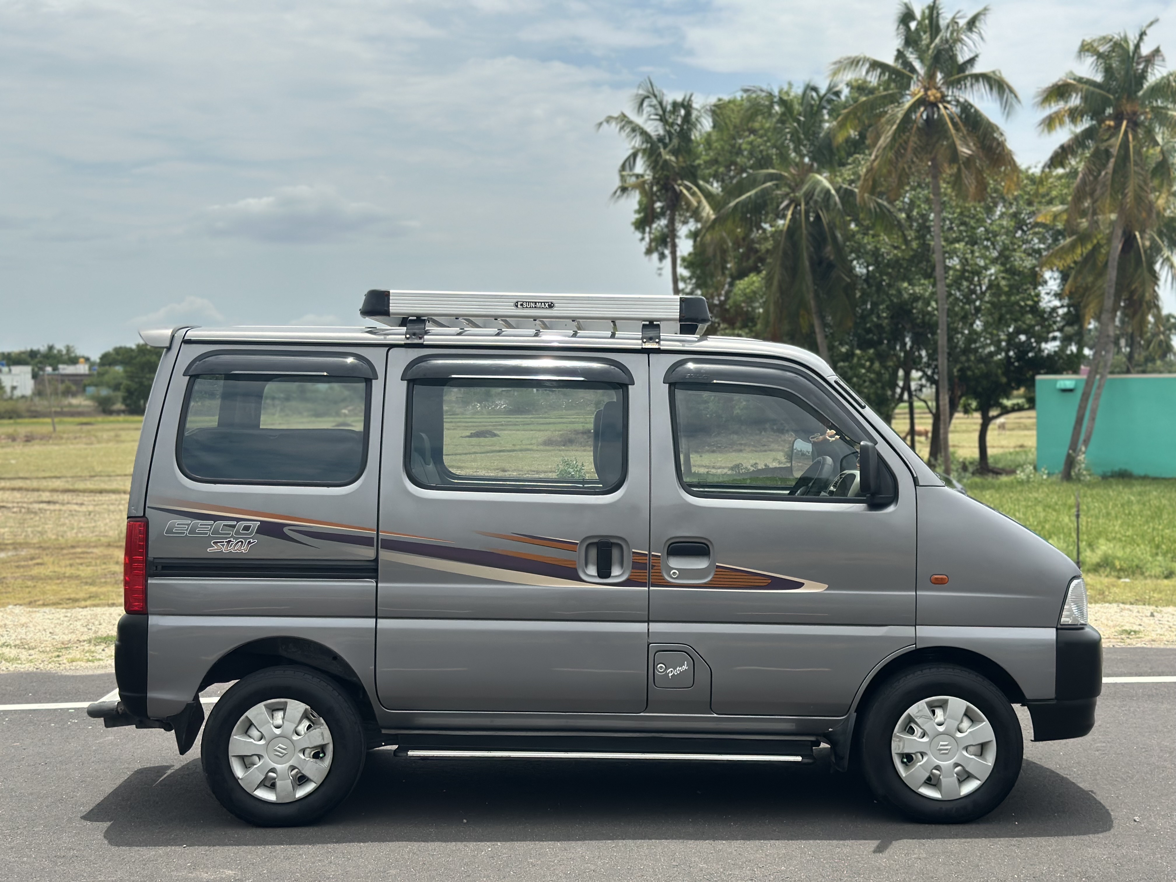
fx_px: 1631
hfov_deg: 39.7
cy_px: 441
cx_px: 588
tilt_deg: -1.6
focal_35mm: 48
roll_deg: +0.8
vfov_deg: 30.3
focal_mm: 6.86
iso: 80
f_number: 1.78
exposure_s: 1/7092
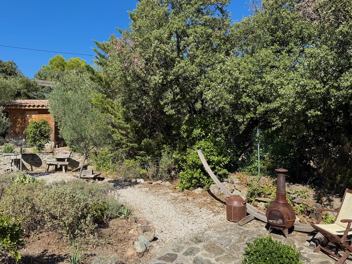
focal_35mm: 26
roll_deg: -0.3
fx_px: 264
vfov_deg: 53.0
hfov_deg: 67.3
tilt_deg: +1.0
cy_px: 139
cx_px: 172
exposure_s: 1/3279
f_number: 1.78
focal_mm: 6.76
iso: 80
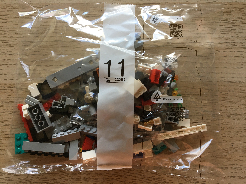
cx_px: 123
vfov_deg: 48.2
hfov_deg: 61.7
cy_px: 92
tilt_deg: -83.9
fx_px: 206
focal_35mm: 29
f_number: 2.2
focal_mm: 4.15
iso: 25
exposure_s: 1/33
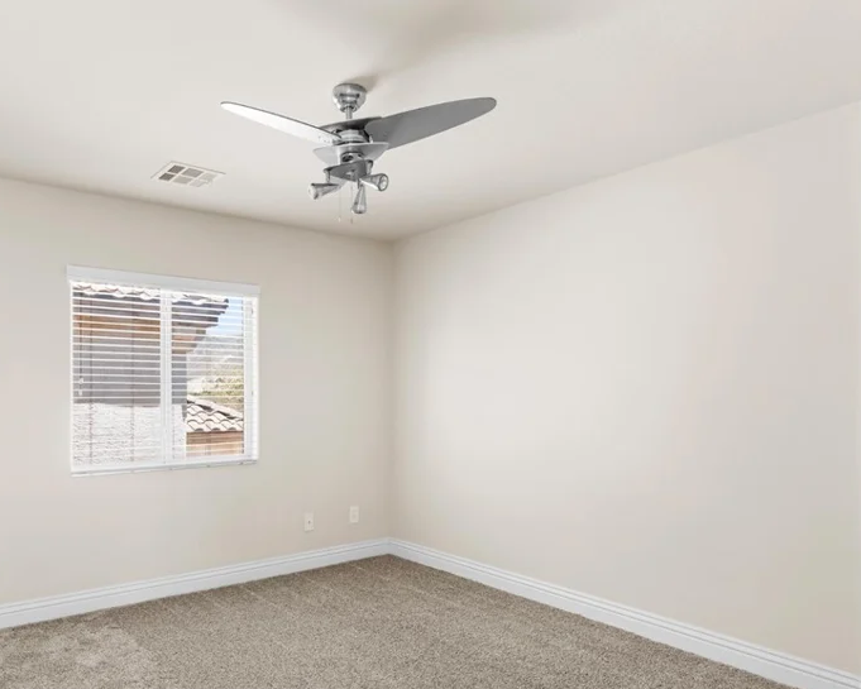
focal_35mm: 24
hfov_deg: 68.9
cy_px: 391
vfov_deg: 58.6
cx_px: 312
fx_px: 612
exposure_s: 1/15
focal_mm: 17
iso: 400
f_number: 8
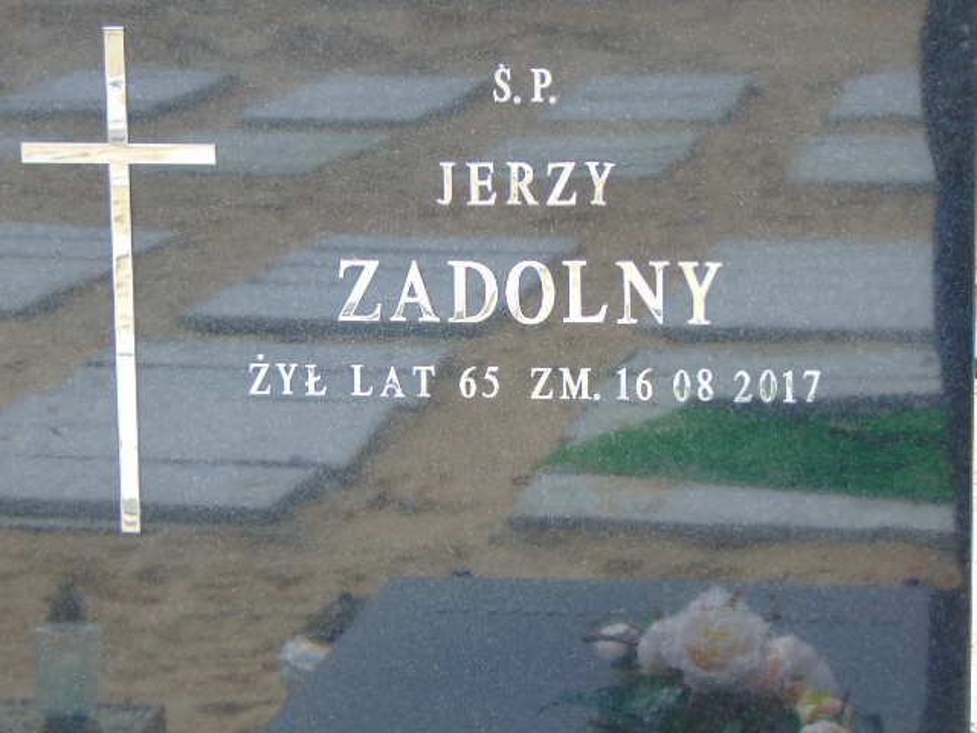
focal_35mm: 108
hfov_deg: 18.2
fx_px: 3048
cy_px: 366
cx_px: 488
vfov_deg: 13.7
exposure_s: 1/60
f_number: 3.9
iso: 80
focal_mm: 19.4
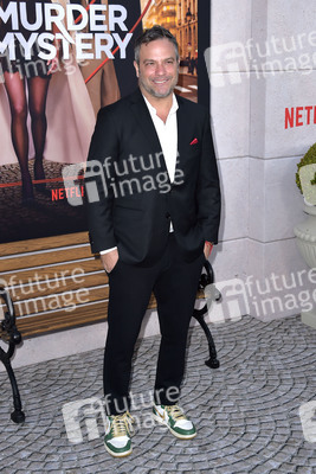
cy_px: 237
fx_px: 631
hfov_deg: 28.1
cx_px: 158
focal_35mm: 48
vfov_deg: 41.1
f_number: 6.3
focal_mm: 48
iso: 320
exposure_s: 1/250
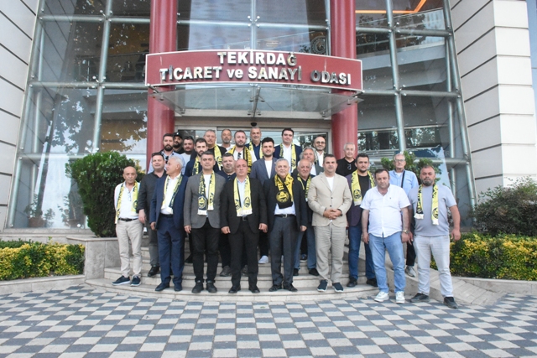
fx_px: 403
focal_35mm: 27
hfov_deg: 67.4
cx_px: 268
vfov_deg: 48.0
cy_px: 179
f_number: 9
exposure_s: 1/320
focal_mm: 18
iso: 10000
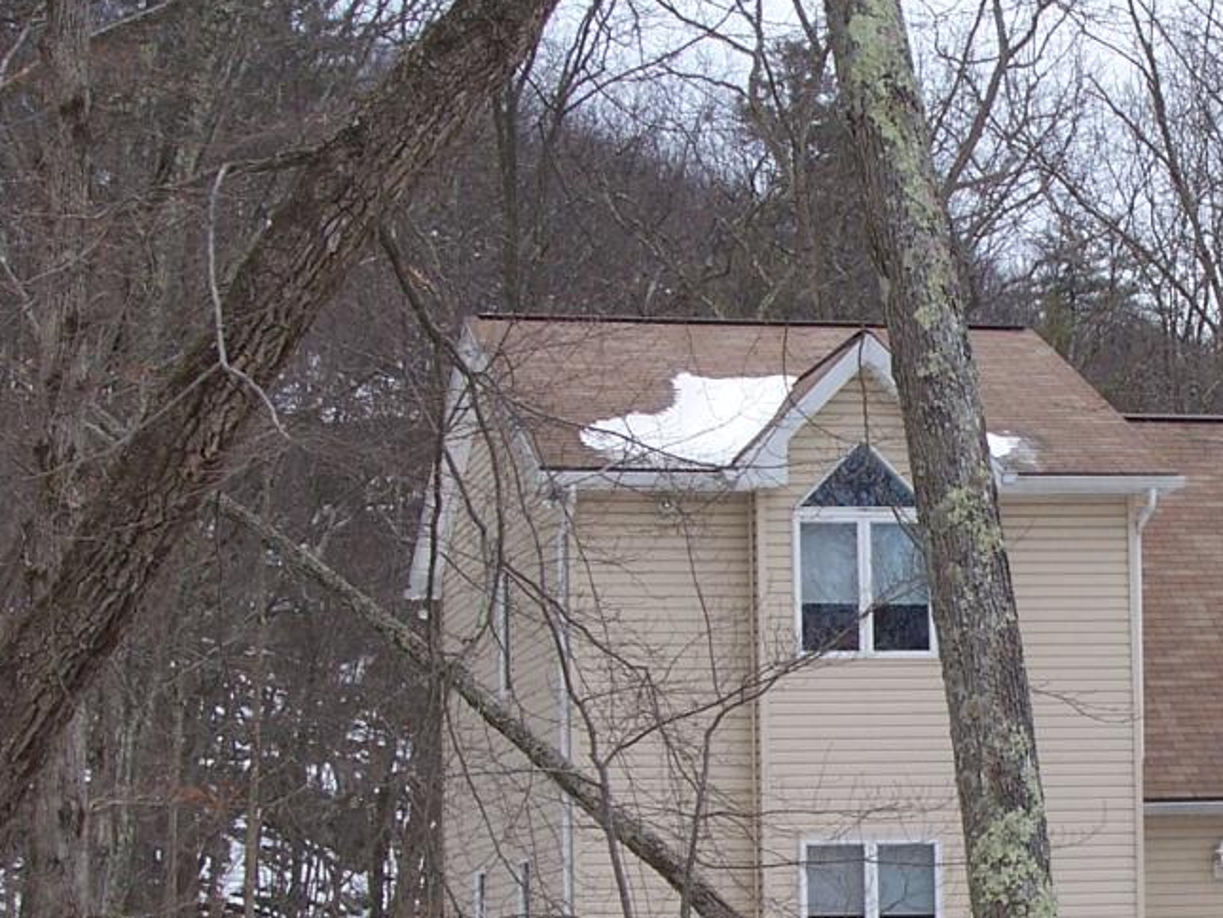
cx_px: 1170
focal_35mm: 119
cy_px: 780
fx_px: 4205
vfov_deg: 12.4
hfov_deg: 16.3
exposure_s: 1/350
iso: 80
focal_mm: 10.3
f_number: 4
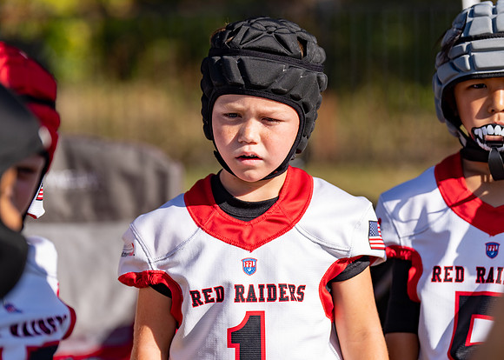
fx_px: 1953
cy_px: 185
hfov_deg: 14.7
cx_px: 245
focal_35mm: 136
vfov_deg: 10.5
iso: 160
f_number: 2.8
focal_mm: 125
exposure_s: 1/2500
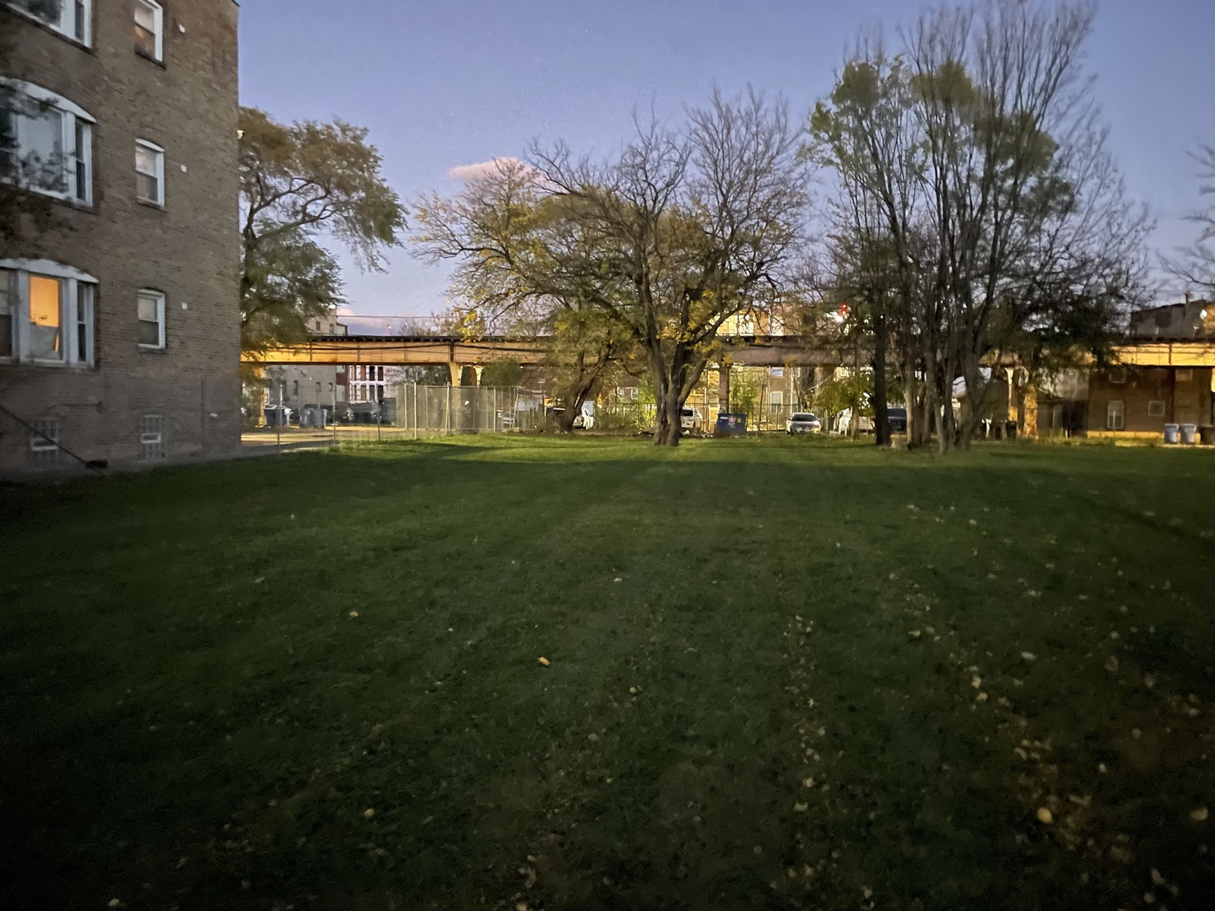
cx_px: 608
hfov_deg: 67.3
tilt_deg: -2.2
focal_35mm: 26
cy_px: 456
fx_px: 913
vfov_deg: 53.1
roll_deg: -0.7
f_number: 1.6
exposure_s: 1/8
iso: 1600
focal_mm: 4.2
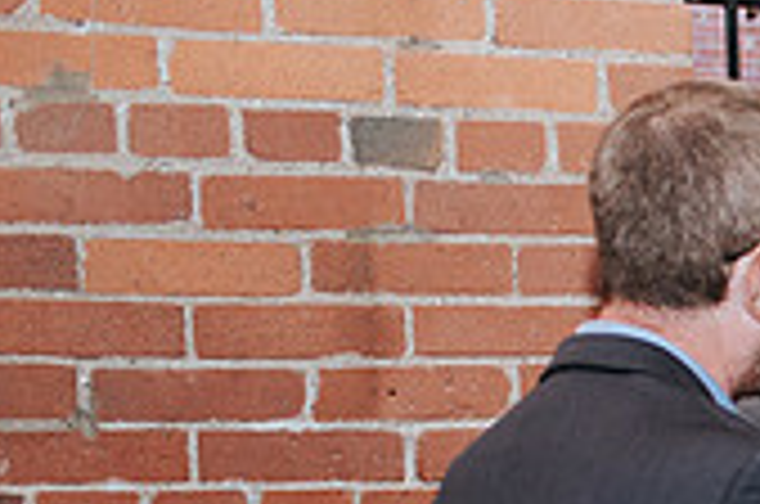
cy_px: 882
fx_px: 2718
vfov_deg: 10.1
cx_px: 1272
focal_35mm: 129
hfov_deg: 14.4
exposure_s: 1/200
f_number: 3.2
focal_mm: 35
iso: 800
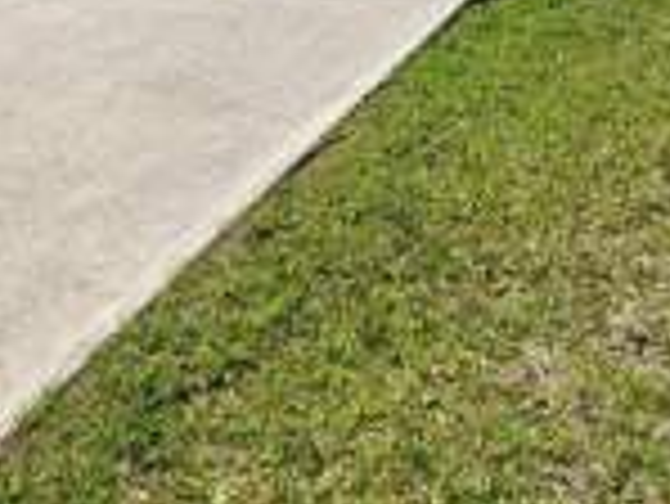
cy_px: -189
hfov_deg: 26.3
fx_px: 1433
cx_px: 283
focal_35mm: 74
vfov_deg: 18.3
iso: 20
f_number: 1.8
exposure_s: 1/2346
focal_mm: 5.4
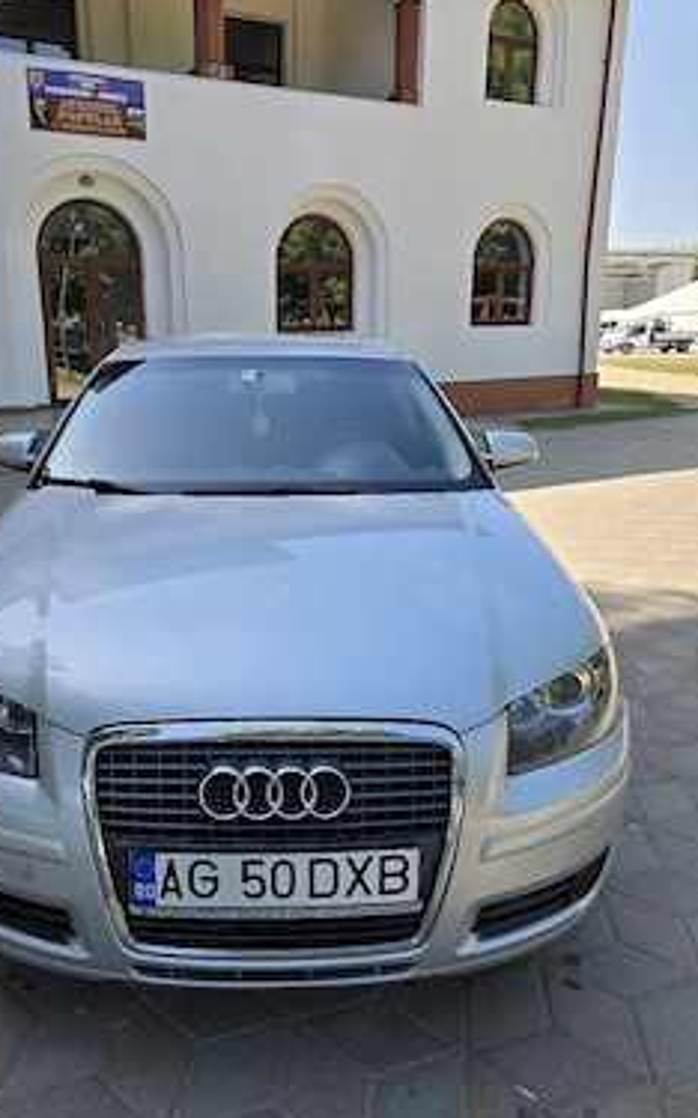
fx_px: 792
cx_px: 260
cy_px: 537
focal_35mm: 26
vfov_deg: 70.4
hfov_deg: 47.1
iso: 80
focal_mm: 6.3
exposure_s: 1/2500
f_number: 1.7
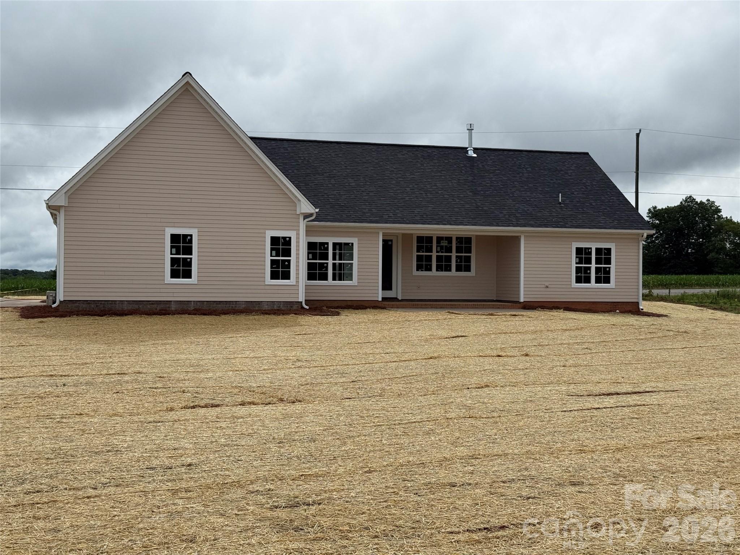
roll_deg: -0.1
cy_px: 278
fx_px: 1026
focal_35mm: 48
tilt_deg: +0.1
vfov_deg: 30.3
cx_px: 370
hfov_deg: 39.7
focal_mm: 6.76
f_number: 1.78
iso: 64
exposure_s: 1/6024
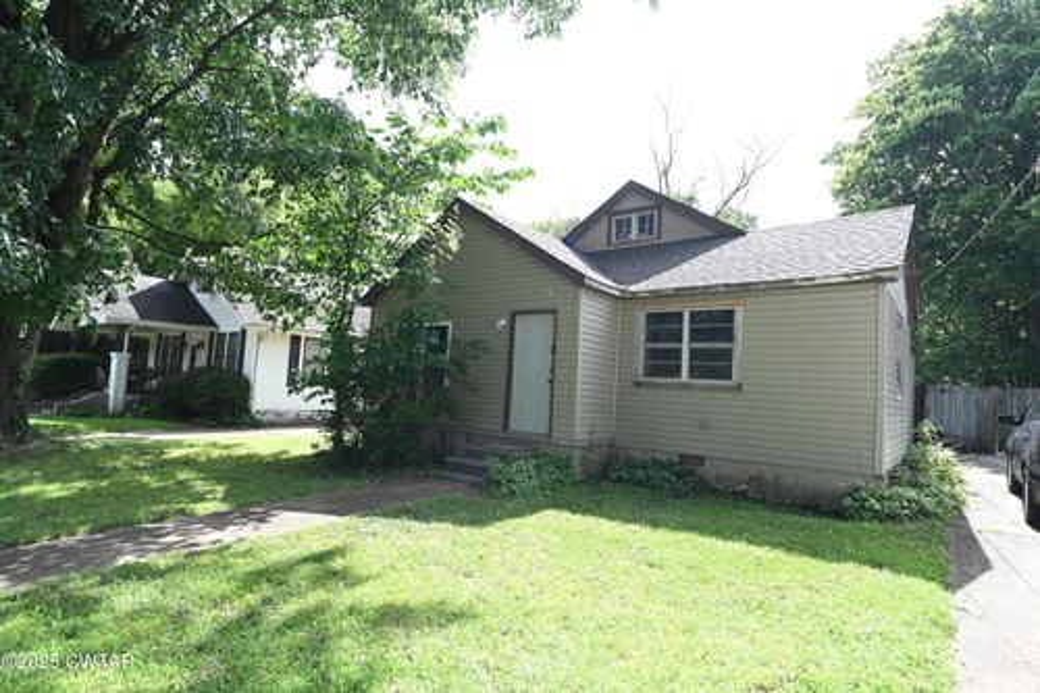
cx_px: 520
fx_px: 549
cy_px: 346
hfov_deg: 86.9
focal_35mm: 19
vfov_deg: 64.5
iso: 400
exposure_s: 1/640
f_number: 4.5
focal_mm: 19
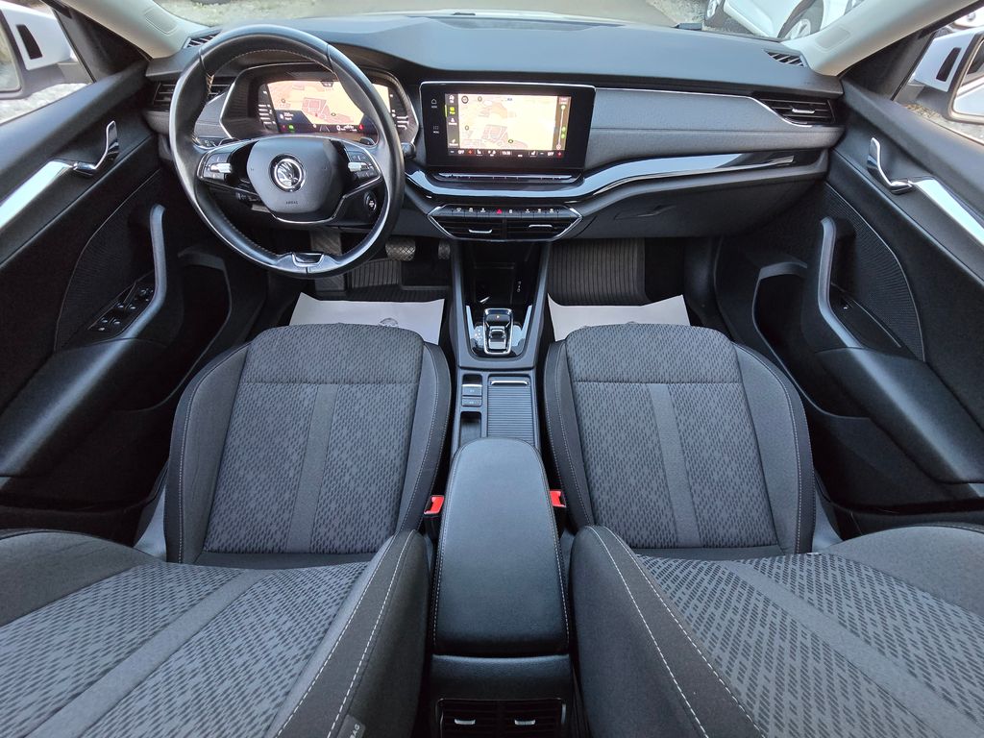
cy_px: 369
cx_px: 492
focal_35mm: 13
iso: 800
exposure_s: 1/72.1
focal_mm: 2.2
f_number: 2.2
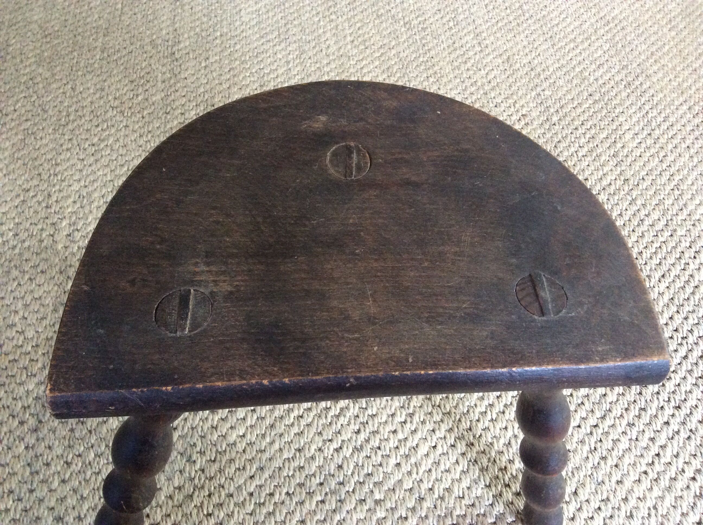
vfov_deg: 44.1
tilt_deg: -58.1
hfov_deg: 56.9
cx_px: 352
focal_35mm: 32
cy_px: 262
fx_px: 649
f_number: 2.4
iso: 320
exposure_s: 1/25
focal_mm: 3.3
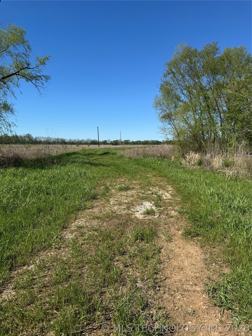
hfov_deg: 56.8
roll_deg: +0.5
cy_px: 168
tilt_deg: -4.8
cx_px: 126
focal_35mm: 24
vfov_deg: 71.6
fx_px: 233
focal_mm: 6.76
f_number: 1.78
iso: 80
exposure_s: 1/4950
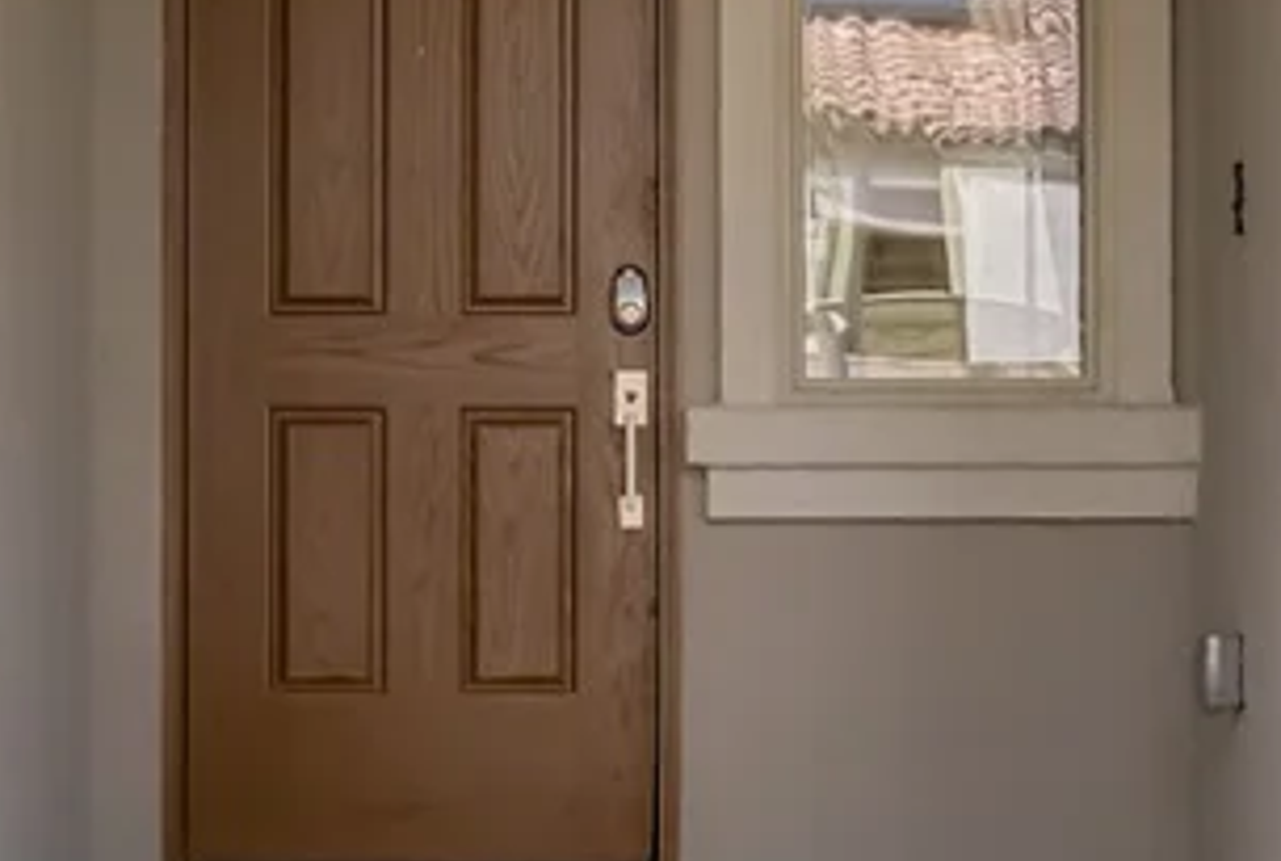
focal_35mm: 141
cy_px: 380
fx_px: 5030
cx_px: 542
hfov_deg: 14.5
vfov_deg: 9.8
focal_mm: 28
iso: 100
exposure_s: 1/50
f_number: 7.1
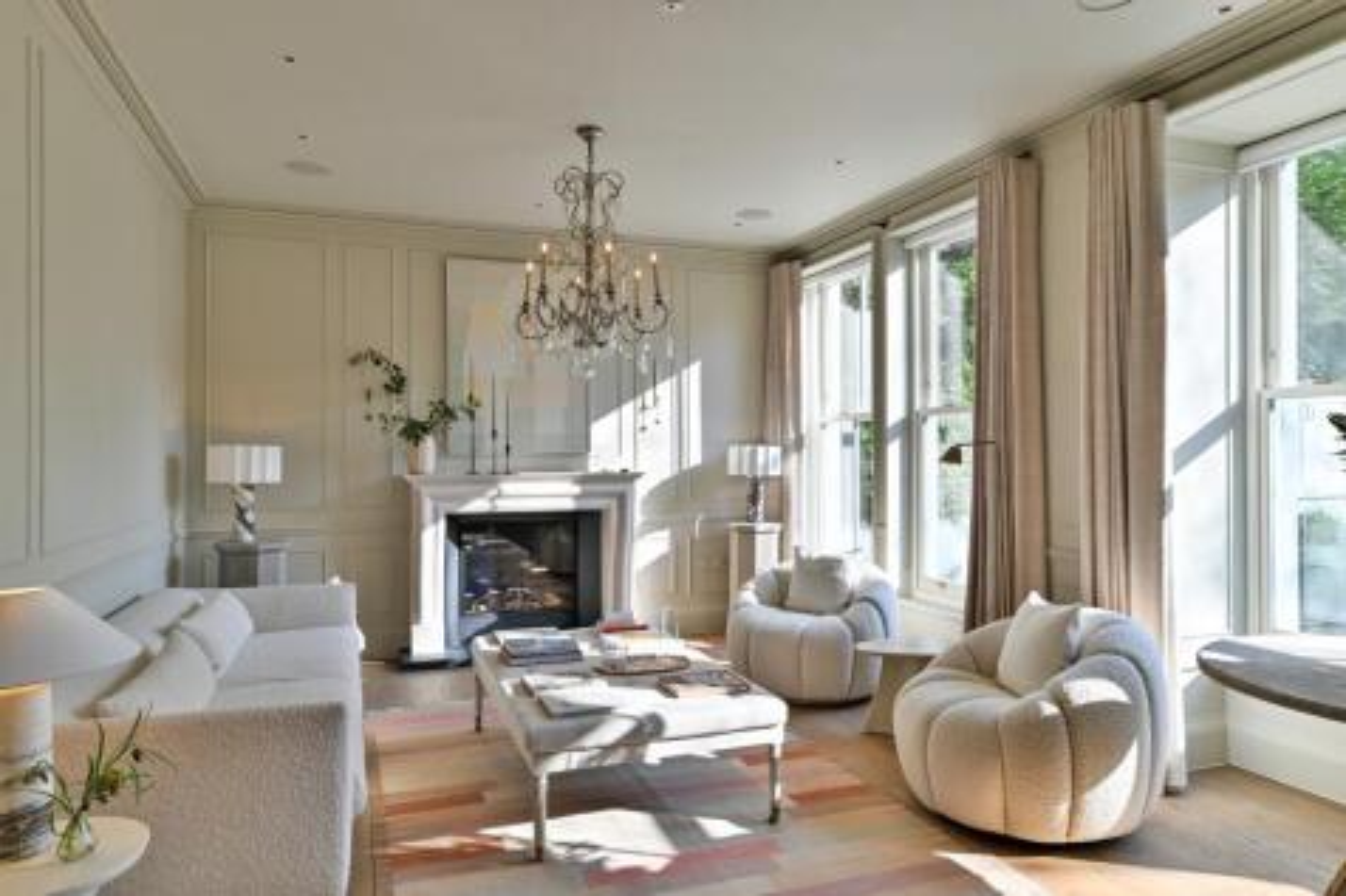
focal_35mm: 24
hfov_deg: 73.8
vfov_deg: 53.1
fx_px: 897
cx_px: 673
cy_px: 448
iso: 100
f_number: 10
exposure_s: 1/13
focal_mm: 24
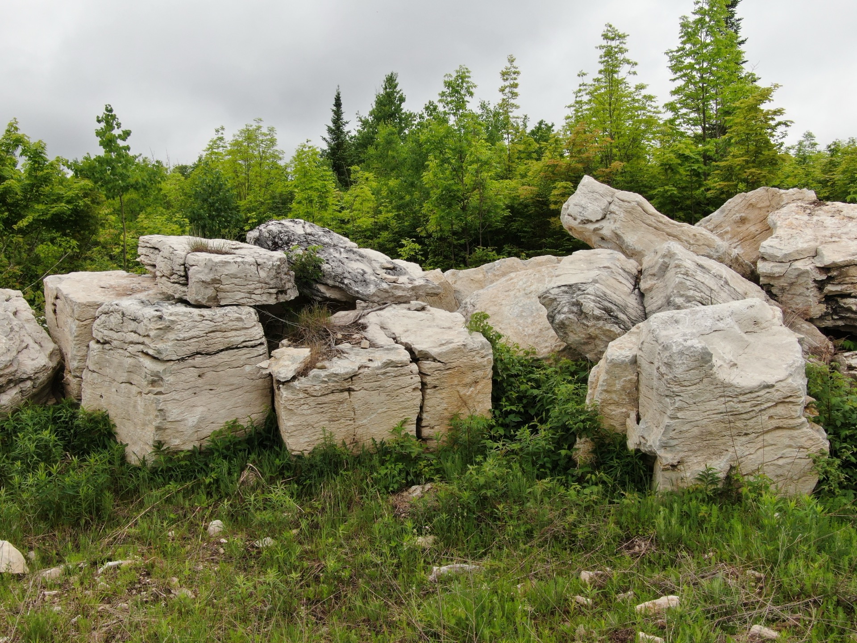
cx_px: 428
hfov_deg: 52.6
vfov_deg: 40.7
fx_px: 867
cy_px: 322
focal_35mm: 35
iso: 100
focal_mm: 5.94
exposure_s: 1/640
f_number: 3.3
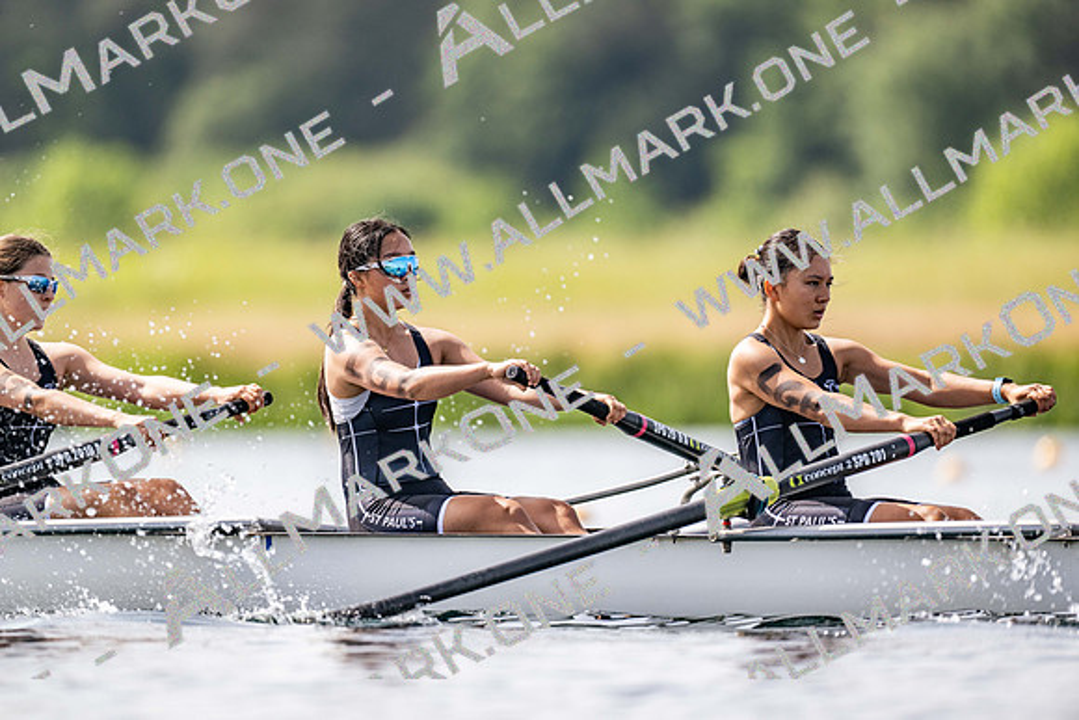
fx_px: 17987
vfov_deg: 2.3
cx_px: 540
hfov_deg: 3.4
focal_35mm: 600
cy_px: 360
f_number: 4
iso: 220
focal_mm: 600
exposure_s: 1/2500
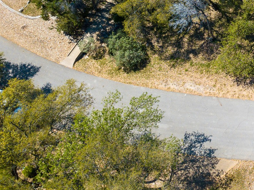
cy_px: -46
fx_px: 506
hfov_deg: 24.5
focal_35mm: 69
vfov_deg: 19.8
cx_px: 334
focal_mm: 4.73
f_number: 2.2
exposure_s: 1/1400
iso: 100
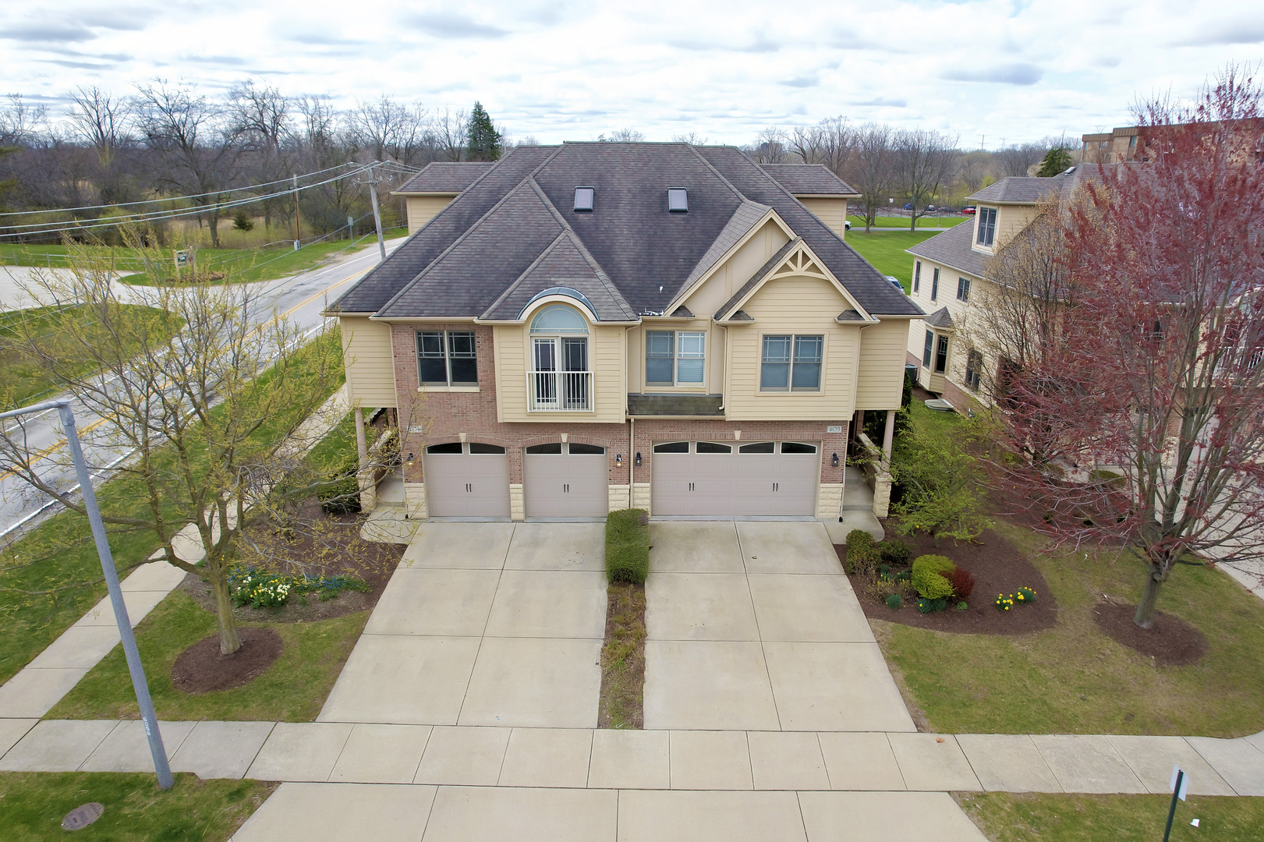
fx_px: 772
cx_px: 632
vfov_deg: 57.2
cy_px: 421
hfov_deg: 78.6
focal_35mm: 22
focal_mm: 8.38
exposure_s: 1/1250
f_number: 2.8
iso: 110
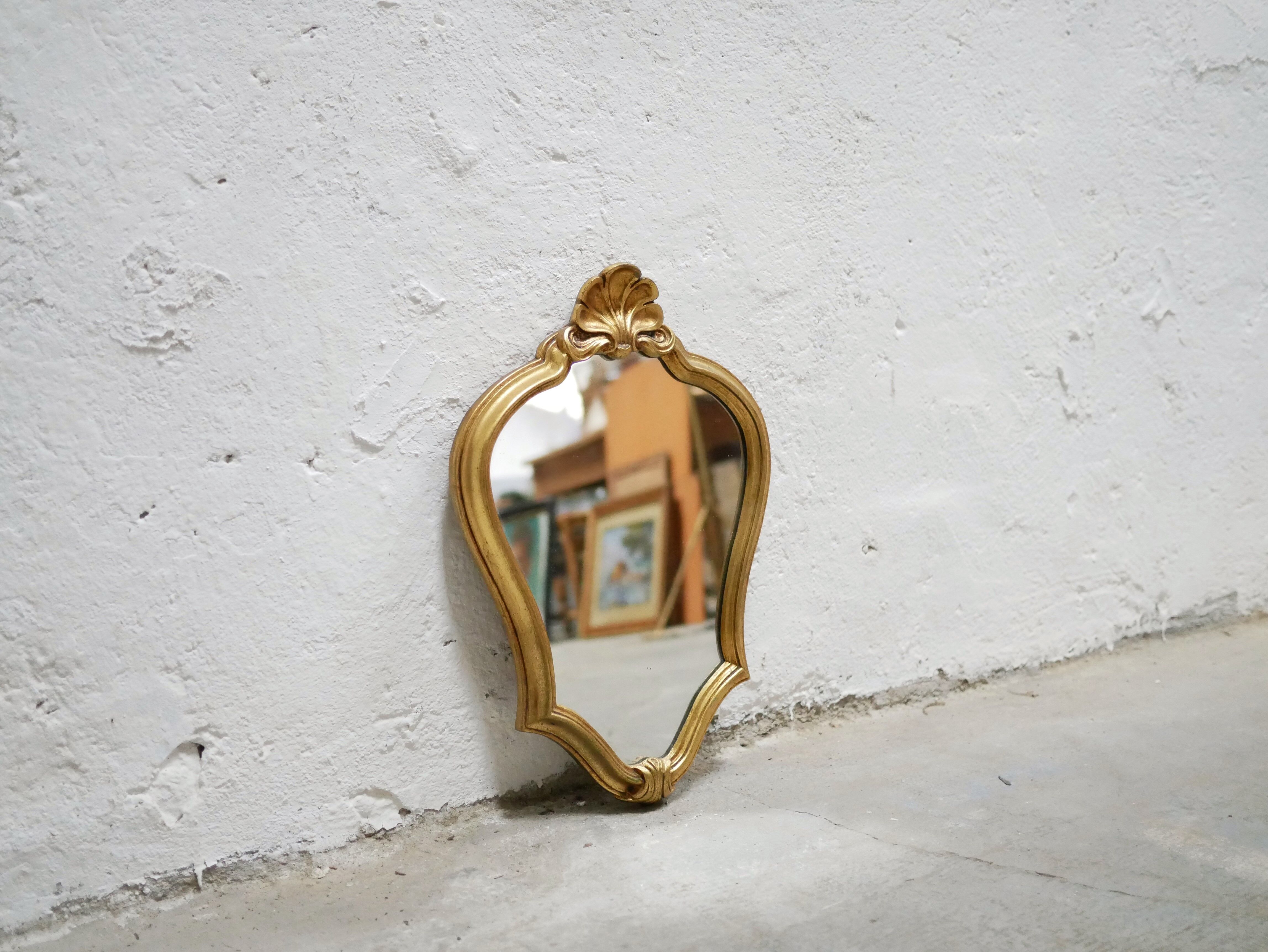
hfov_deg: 46.8
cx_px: 634
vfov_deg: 36.0
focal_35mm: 40
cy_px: 476
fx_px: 1466
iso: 2500
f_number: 1.7
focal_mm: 20
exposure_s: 1/60
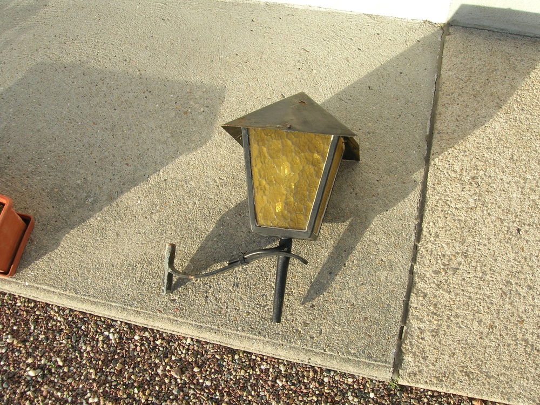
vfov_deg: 39.7
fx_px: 562
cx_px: 270
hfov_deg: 51.4
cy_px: 202
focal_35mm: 36
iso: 50
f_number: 4.9
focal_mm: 6
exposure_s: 1/135
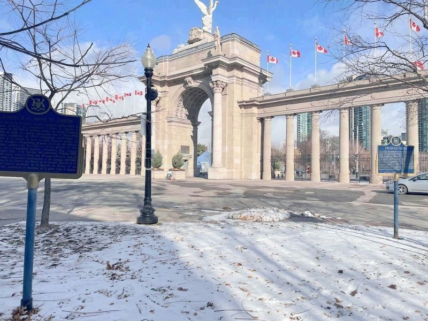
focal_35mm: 26
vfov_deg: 53.1
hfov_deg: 67.3
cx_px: 214
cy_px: 160
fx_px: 321
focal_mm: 4.2
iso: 32
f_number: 1.6
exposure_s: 1/6135
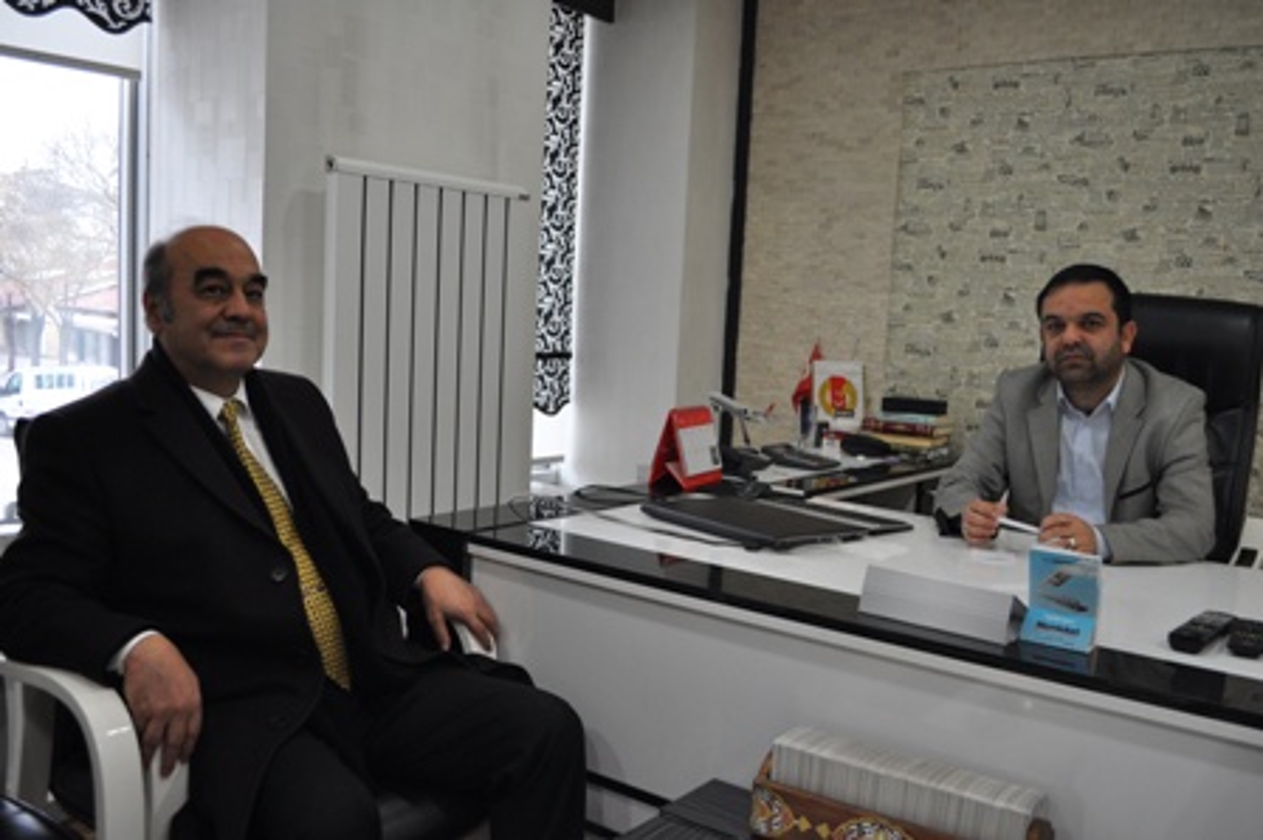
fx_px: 1157
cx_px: 632
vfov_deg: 39.9
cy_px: 420
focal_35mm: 33
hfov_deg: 57.3
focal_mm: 22
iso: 640
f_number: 4
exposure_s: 1/60
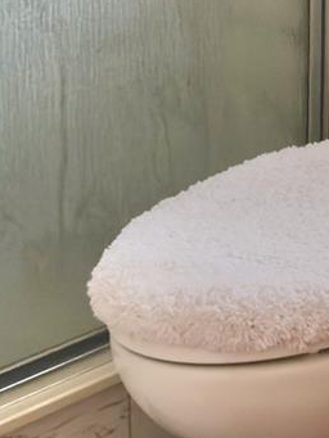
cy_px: -180
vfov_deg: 15.1
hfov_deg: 11.5
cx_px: 505
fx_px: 1558
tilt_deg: -5.7
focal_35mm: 123
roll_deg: -0.1
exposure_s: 1/381
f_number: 1.78
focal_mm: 6.76
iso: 80
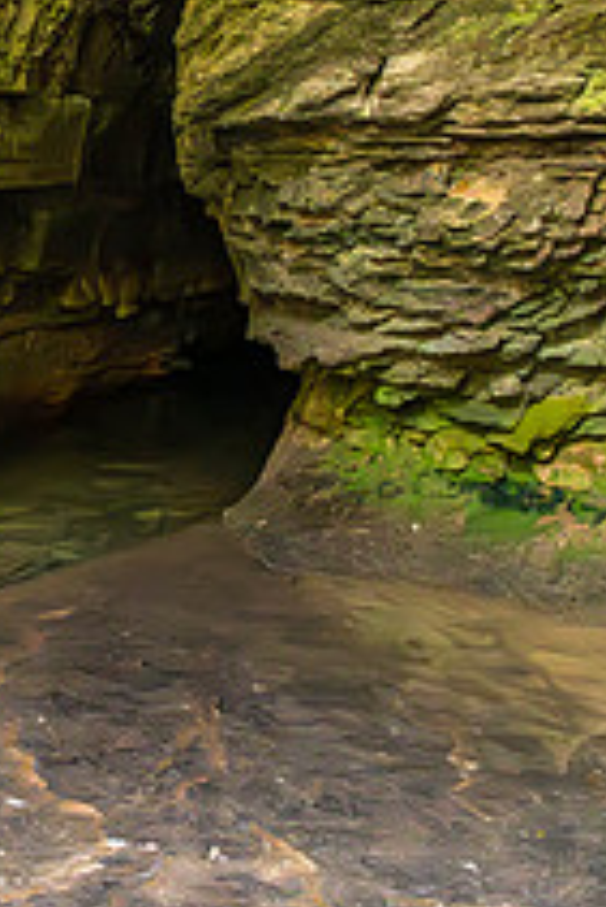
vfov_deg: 26.1
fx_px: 1941
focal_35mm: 77
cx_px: -262
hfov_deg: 16.4
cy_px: 273
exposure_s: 1/200
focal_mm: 28
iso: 6400
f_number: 8
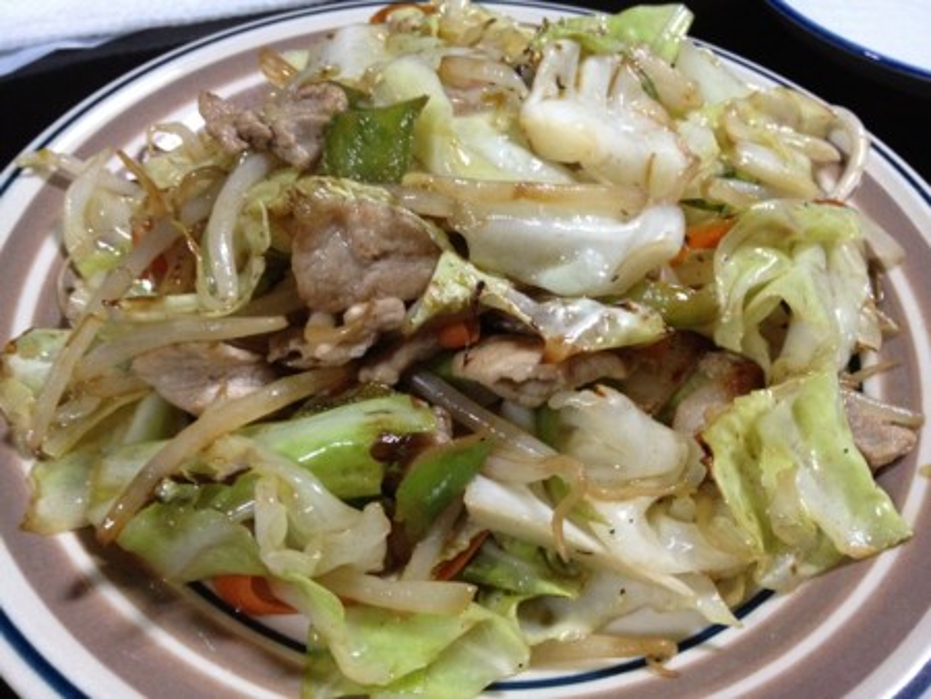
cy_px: 350
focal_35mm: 35
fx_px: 942
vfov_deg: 40.7
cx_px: 466
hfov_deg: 52.6
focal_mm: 4.28
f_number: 2.4
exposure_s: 1/20
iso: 400
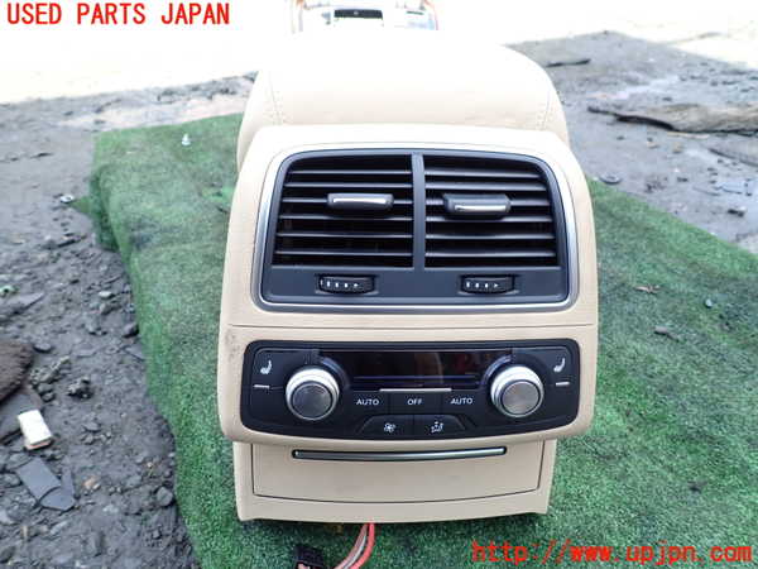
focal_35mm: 25
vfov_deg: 54.9
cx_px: 379
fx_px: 547
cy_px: 284
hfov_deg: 69.4
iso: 100
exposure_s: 1/160
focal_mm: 4.5
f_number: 2.8
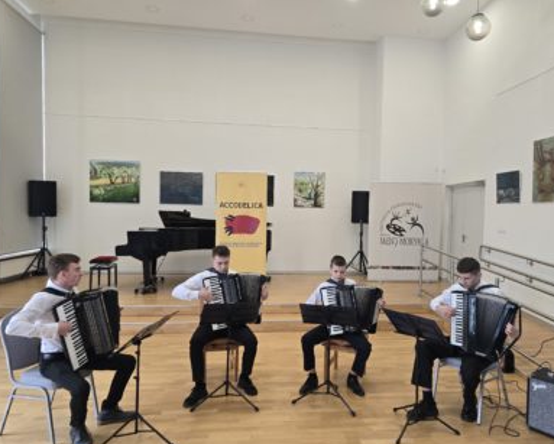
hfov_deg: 68.0
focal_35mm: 25
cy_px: 230
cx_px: 291
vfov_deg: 56.8
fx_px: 410
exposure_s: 1/100
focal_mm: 6.3
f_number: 1.7
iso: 200
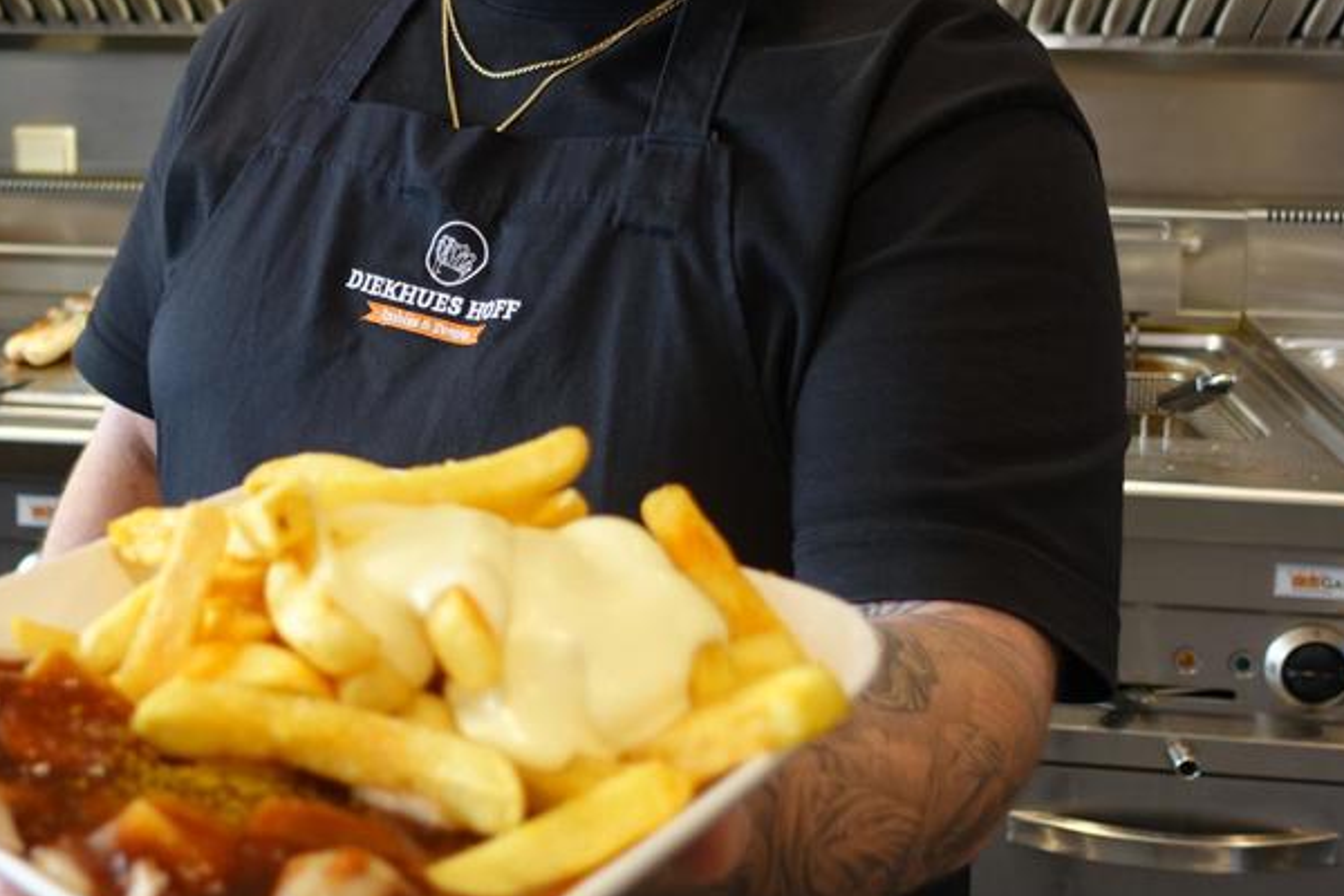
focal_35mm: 48
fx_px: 1792
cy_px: 132
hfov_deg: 40.7
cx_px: 459
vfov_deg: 27.3
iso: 125
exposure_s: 1/30
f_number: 1.8
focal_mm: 8.8
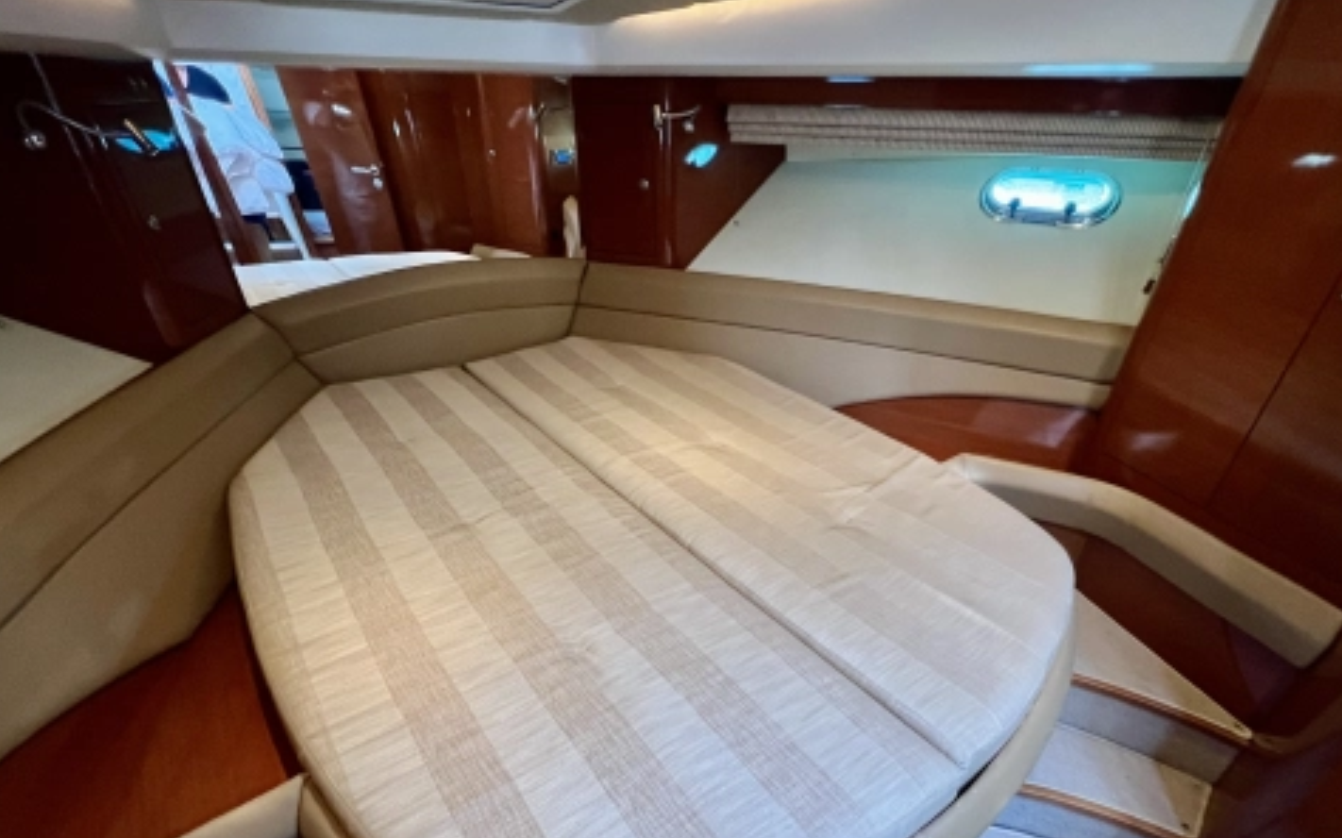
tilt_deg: -34.5
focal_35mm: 16
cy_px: 531
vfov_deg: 69.9
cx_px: 691
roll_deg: -0.8
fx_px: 585
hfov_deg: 97.8
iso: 640
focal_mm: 1.57
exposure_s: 1/60
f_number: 1.8
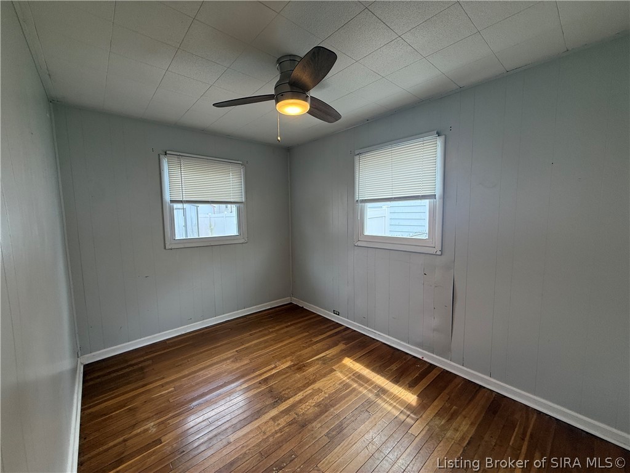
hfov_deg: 102.1
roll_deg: -0.3
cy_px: 236
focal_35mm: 14
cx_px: 315
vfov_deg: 85.7
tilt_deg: -4.1
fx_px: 255
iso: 64
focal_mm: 2.22
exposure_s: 1/123
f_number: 2.2
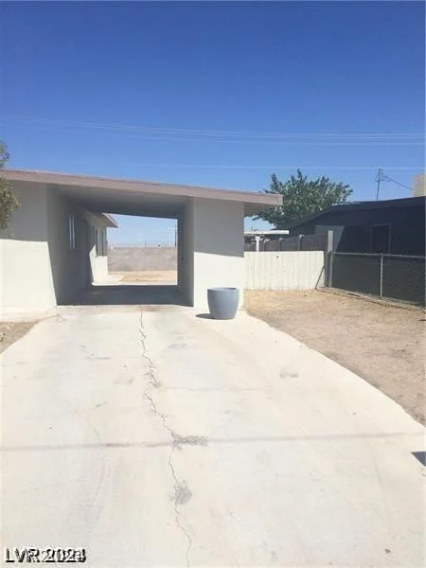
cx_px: 213
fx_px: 476
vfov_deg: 61.7
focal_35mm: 29
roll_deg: +2.0
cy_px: 284
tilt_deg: -3.4
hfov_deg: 48.2
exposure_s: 1/4115
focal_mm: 4.15
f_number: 2.2
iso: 32
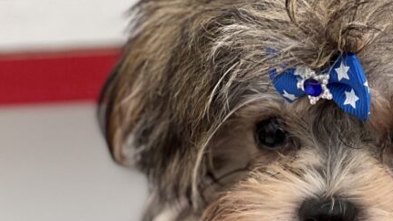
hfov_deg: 9.2
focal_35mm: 234
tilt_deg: -20.4
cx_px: 336
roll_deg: +3.3
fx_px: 2437
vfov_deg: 5.1
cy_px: 321
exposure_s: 1/121
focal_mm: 9
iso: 50
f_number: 2.8
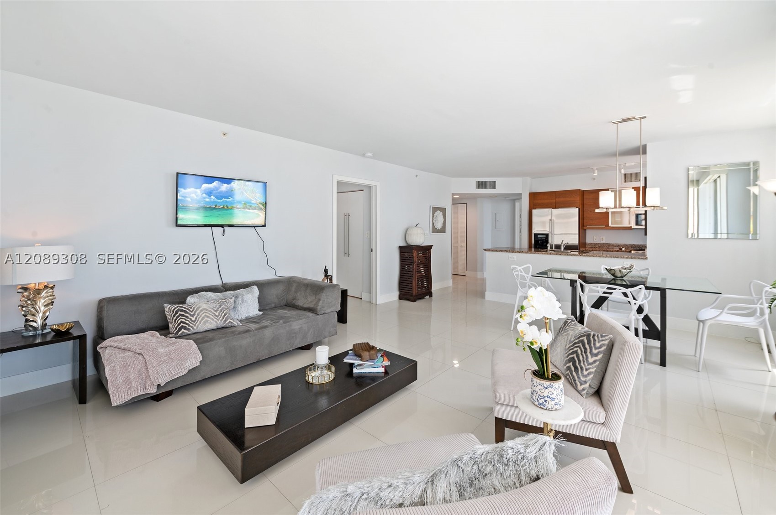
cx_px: 388
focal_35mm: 14
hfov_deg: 104.3
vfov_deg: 81.1
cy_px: 258
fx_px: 301
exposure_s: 1/13
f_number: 8
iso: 200
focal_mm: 14
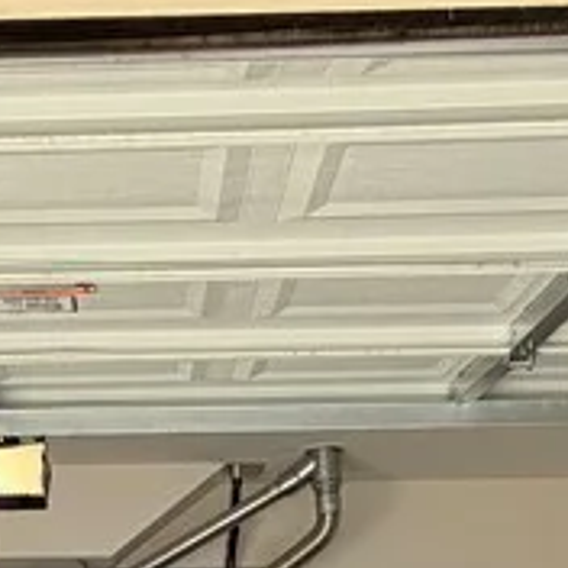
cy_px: 975
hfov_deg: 23.6
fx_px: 1337
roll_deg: +0.4
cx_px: 103
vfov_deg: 19.2
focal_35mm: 72
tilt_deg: -8.3
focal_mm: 2.22
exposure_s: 1/171
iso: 40
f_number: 2.2
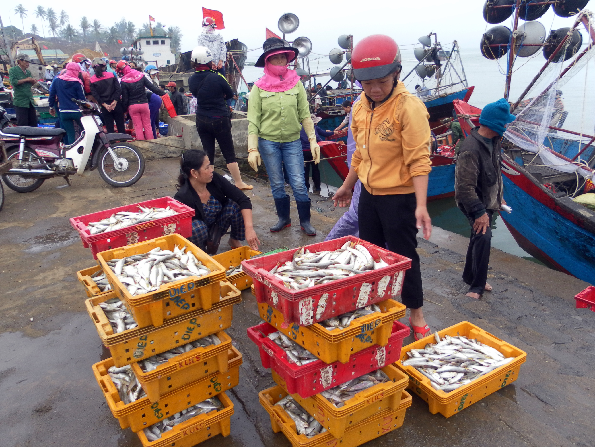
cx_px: 298
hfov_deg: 63.4
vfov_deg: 49.7
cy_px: 224
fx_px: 481
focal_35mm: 28
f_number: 3.2
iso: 80
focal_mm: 4.9
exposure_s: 1/60
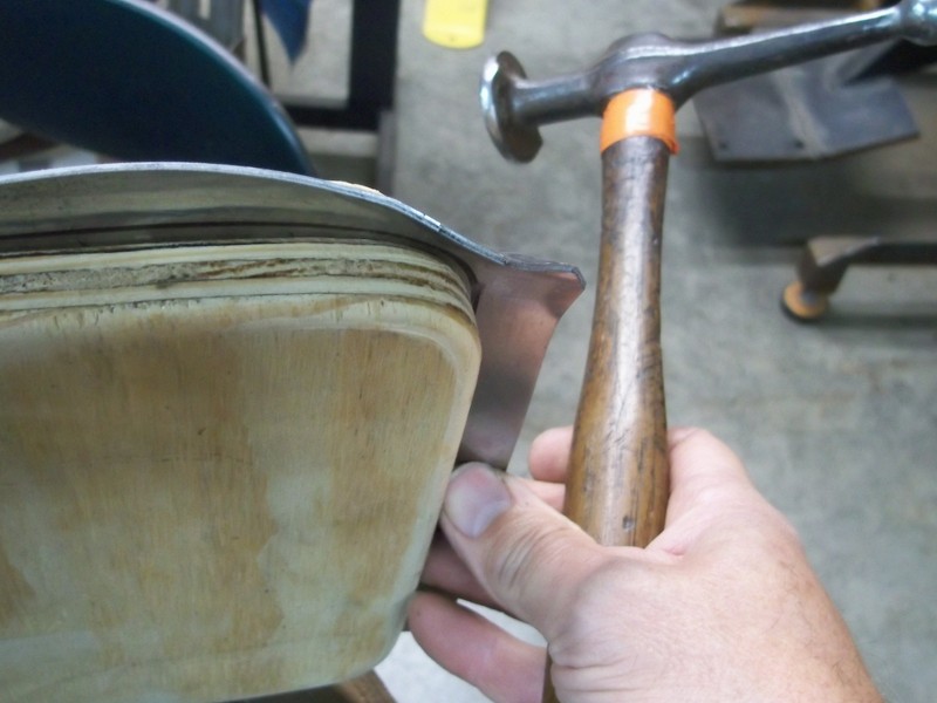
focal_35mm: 36
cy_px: 352
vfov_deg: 39.7
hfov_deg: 51.4
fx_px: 974
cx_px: 468
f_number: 3.1
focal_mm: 6.5
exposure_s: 1/8
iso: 266
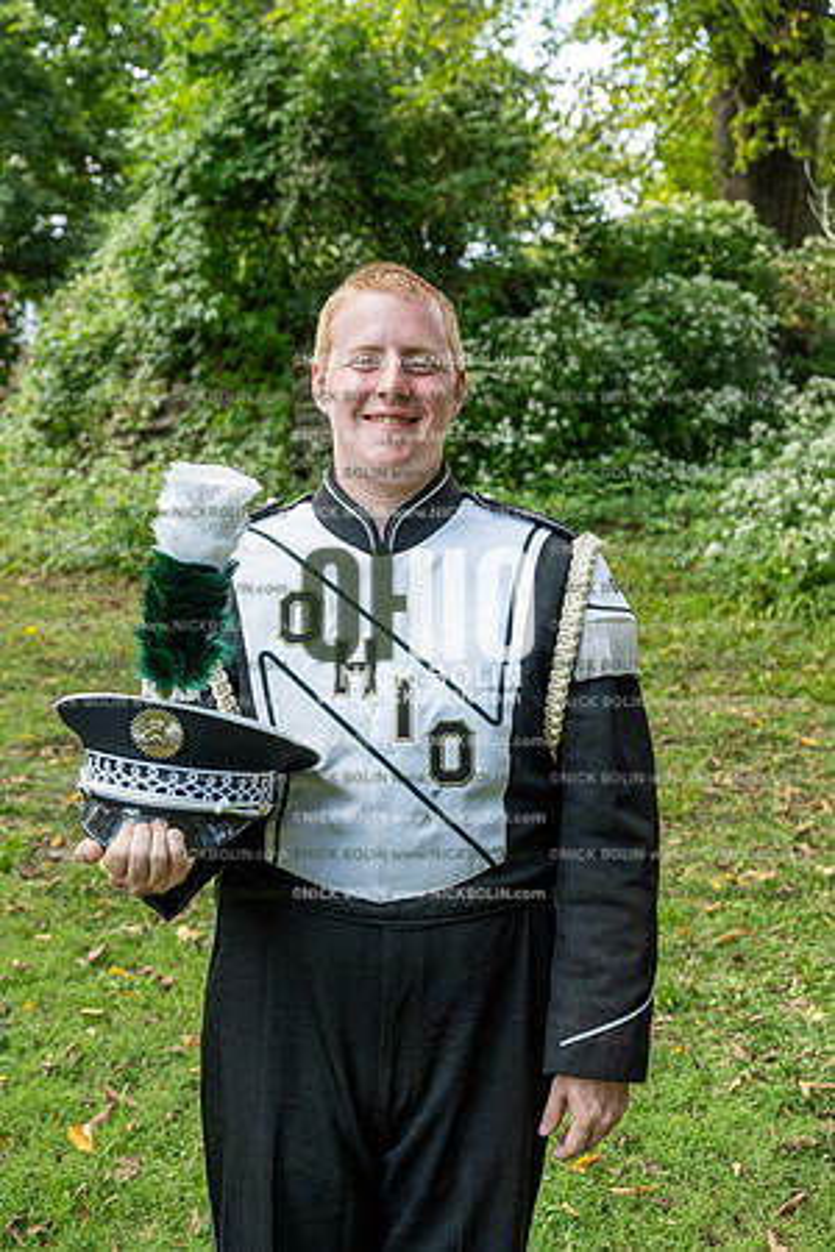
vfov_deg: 41.9
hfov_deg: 28.6
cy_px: 626
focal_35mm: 47
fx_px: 1635
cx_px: 418
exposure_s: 1/640
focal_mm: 47
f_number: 5.6
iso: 1000
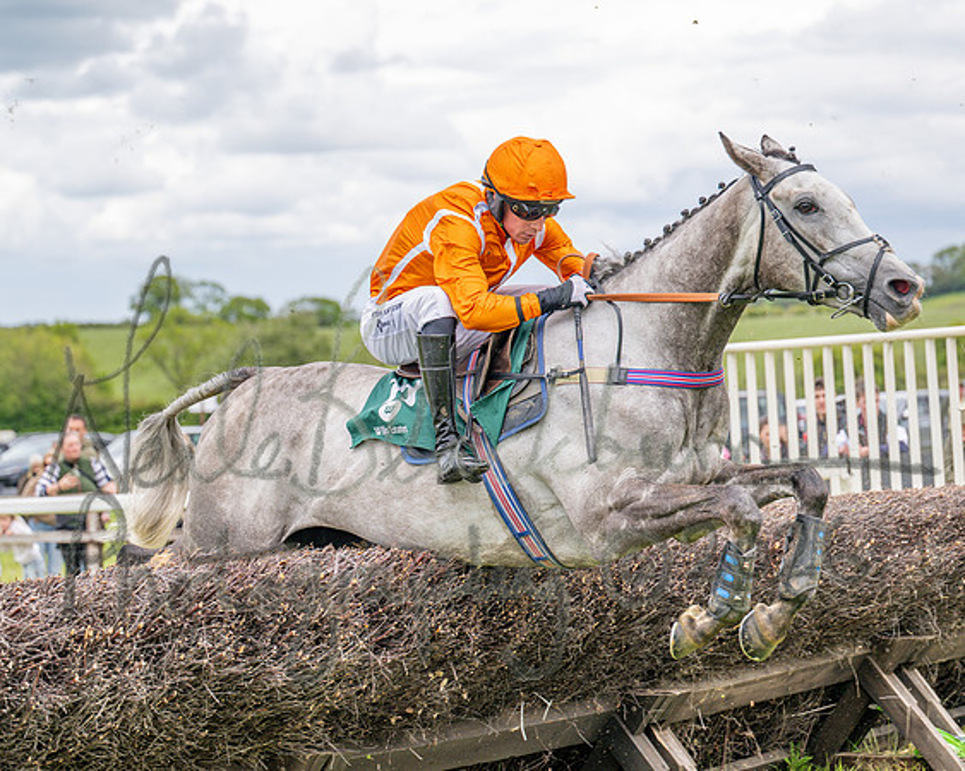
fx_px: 2633
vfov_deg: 16.7
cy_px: 345
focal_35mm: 92
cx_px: 385
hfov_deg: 20.7
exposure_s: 1/1600
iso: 200
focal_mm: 70
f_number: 2.8
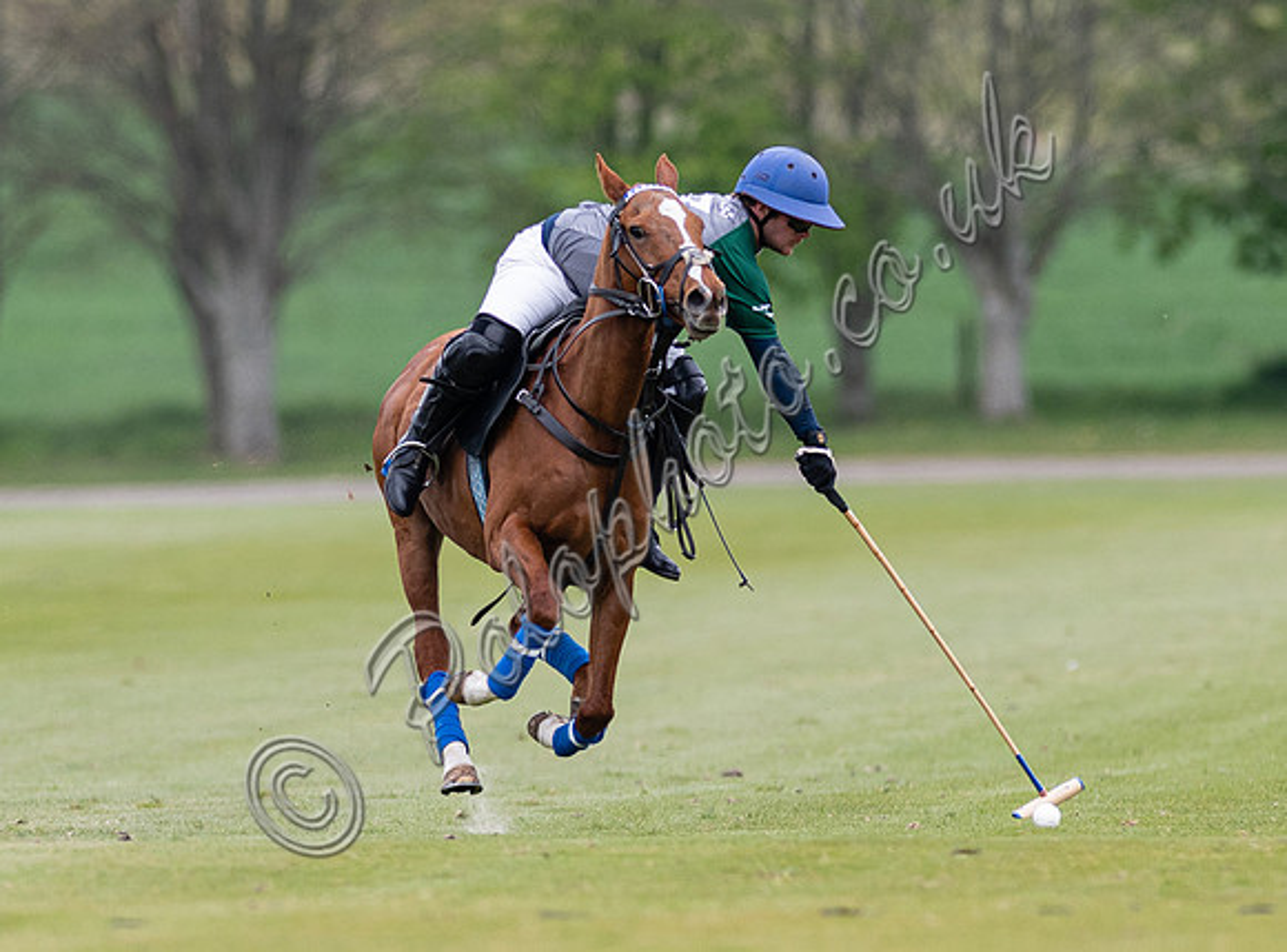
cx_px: 588
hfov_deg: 2.1
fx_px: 35560
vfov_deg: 1.5
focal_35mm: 961
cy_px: 530
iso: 250
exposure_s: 1/1250
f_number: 2.8
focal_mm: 300
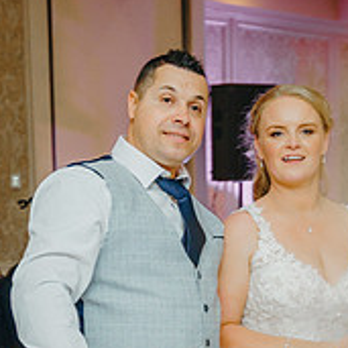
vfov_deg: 16.9
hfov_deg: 17.2
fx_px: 1149
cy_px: 333
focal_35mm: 101
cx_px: 234
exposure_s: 1/200
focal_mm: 35
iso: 1600
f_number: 2.8
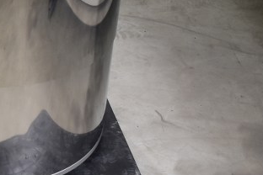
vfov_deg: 7.7
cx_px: -223
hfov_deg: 11.2
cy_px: -186
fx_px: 1235
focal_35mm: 169
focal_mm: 22
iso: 200
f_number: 14
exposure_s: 1/5
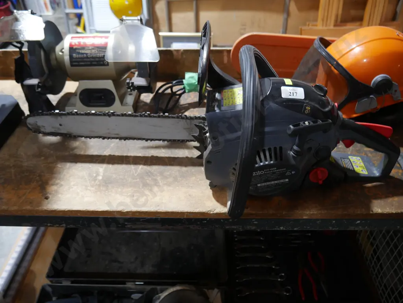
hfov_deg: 63.4
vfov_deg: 49.7
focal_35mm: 28
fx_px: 326
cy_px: 152
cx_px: 202
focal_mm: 14
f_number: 3.5
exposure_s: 1/60
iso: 640
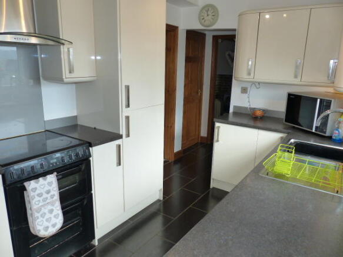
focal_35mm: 25
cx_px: 172
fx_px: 248
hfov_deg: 69.4
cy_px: 128
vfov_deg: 54.9
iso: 200
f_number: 2.8
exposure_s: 1/60
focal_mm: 4.5
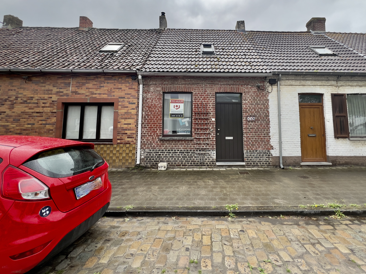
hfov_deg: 94.1
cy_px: 108
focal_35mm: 16
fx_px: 169
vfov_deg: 77.1
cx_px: 205
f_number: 1.8
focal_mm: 1.57
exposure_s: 1/270
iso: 32
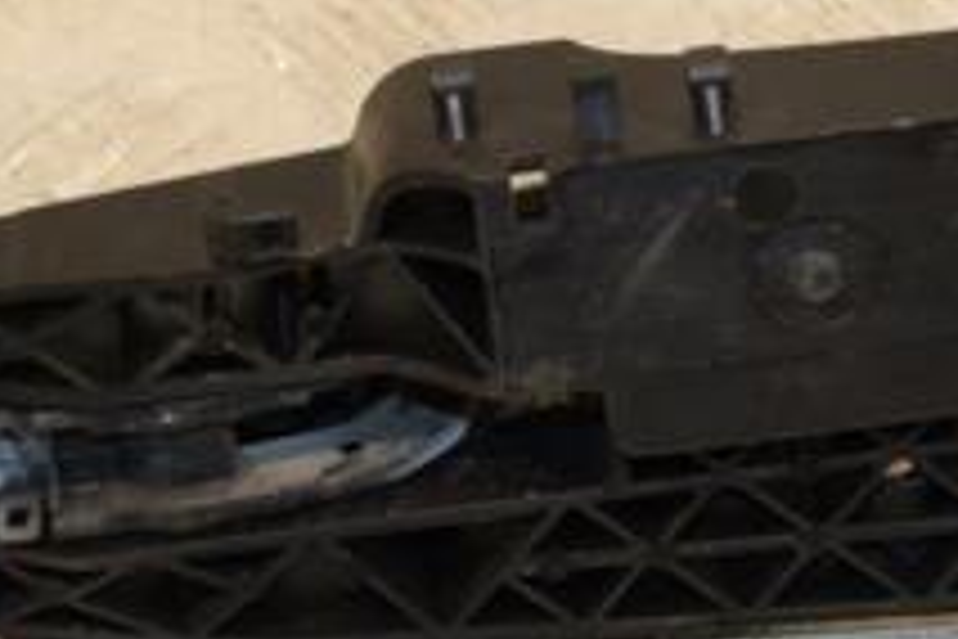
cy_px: 176
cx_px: 945
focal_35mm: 211
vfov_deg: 6.5
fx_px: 5615
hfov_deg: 9.7
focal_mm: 50
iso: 800
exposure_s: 1/160
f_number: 5
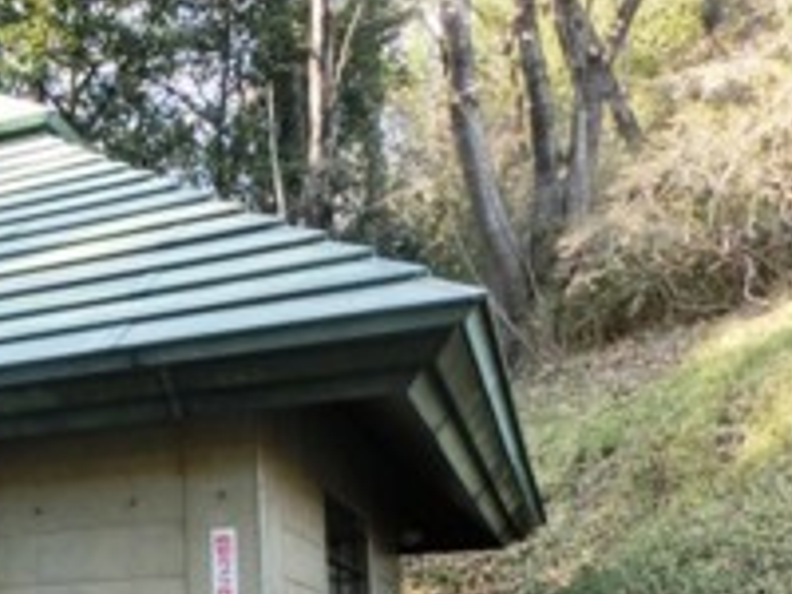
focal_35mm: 54
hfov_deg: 31.9
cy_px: 543
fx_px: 1235
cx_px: -55
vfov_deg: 26.1
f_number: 3
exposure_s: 1/125
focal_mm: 4.24
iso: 125
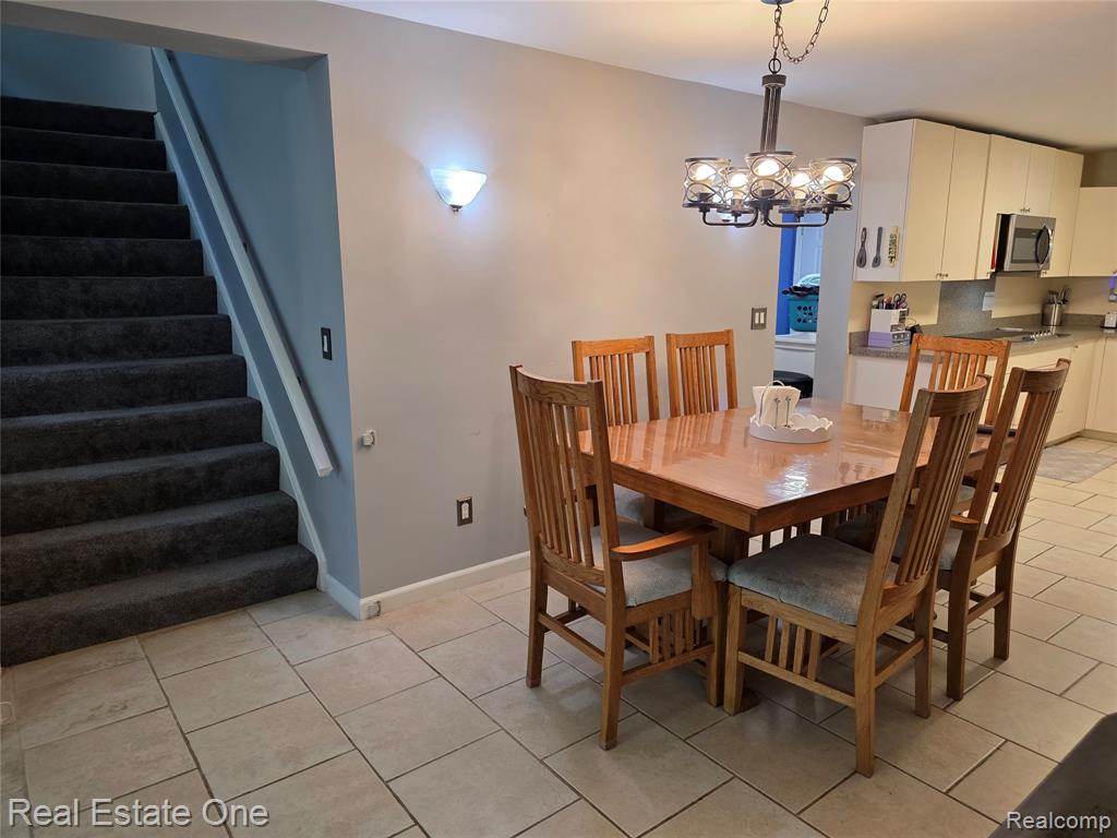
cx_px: 558
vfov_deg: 58.9
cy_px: 419
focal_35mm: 23
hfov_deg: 73.9
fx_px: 742
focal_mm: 6.3
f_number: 1.7
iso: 160
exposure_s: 1/120
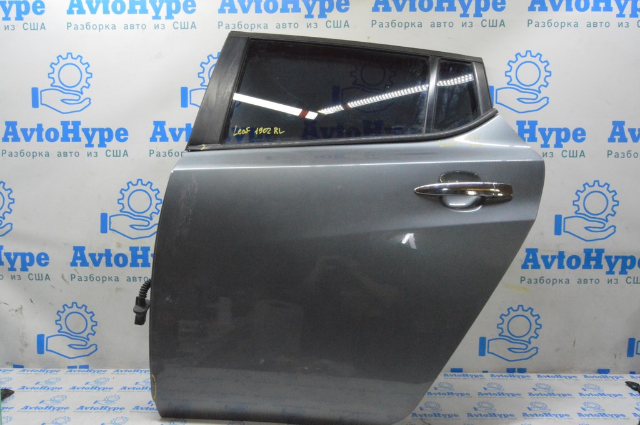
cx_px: 320
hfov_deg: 67.4
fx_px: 480
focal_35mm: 27
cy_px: 212
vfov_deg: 47.9
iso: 6400
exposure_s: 1/20
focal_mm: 18
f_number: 20
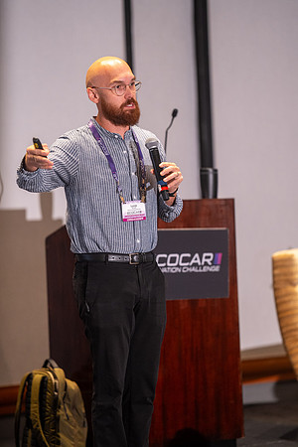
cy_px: 224
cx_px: 149
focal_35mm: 135
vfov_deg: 15.2
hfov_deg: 10.2
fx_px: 1676
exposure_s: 1/200
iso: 1600
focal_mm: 135
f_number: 1.8
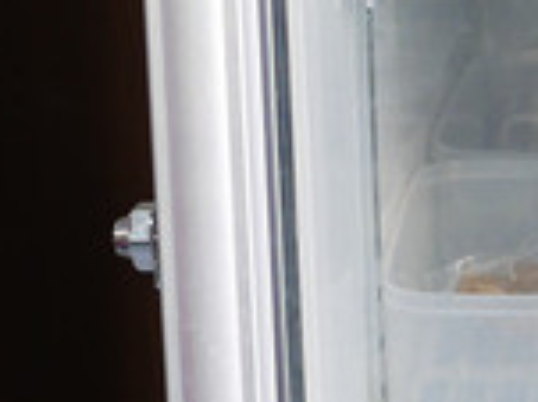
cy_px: -32
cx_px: 844
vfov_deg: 7.4
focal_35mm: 199
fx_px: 3090
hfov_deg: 9.6
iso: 200
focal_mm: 15
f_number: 2
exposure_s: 1/160
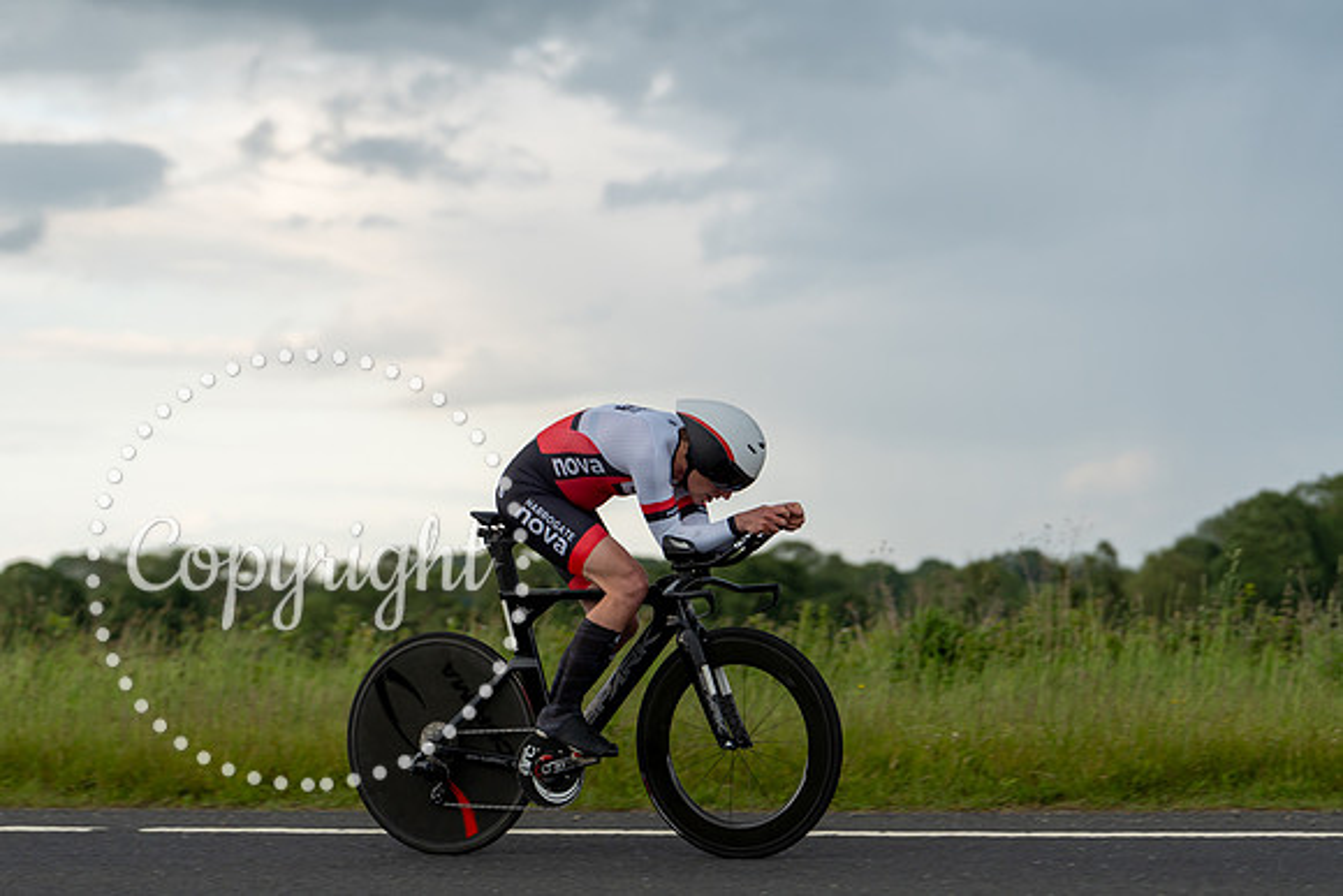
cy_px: 524
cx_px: 610
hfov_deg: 18.3
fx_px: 4160
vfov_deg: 12.3
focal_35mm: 111
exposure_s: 1/500
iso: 250
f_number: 3.2
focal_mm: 94
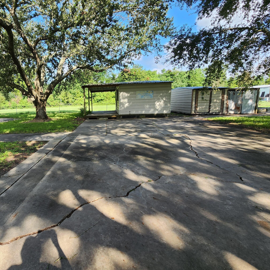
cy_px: 130
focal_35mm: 17
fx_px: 150
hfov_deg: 81.1
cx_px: 89
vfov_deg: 83.9
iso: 50
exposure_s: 1/419
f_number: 2.2
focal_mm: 2.2
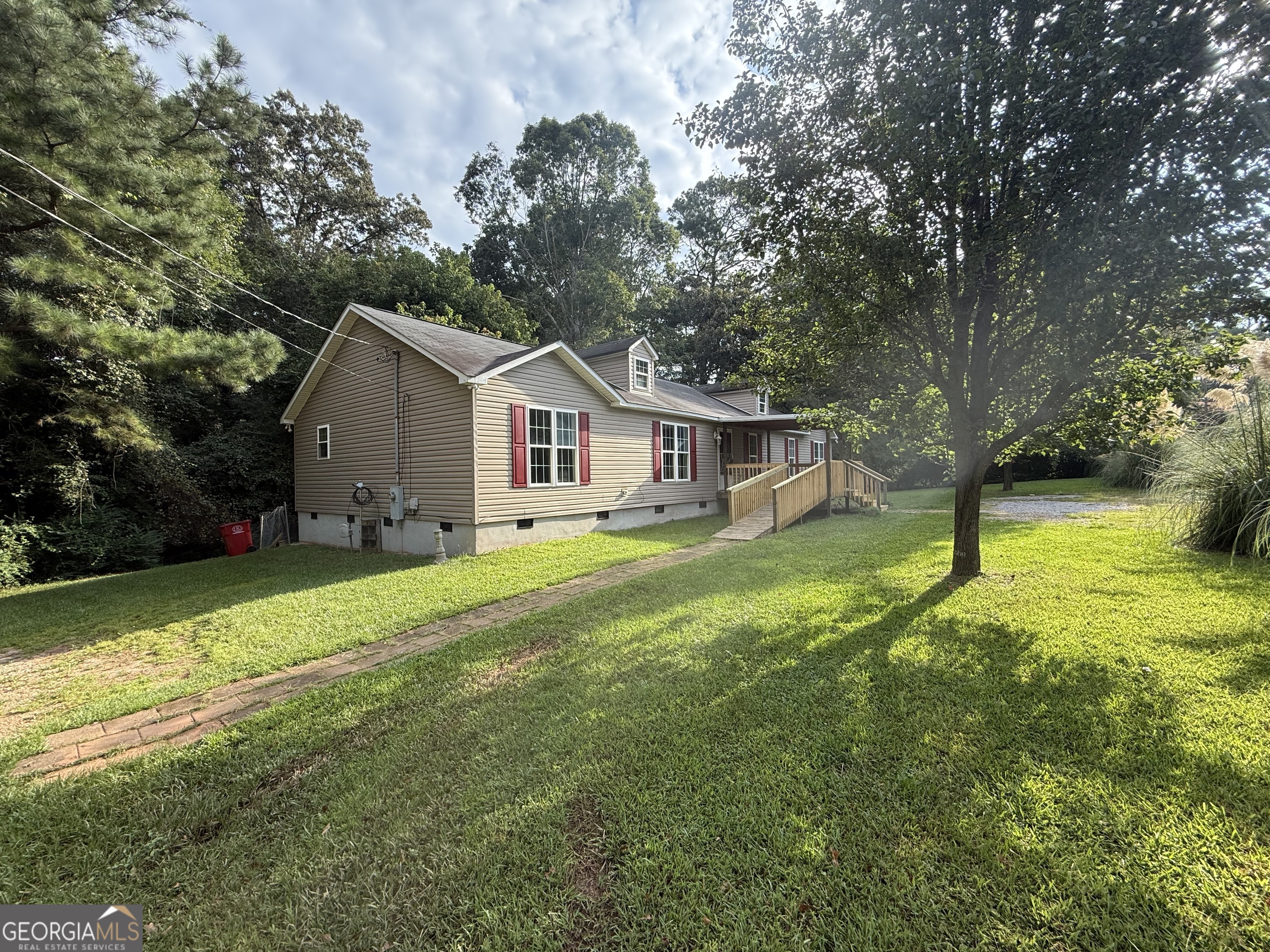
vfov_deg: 85.7
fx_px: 514
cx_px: 635
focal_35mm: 14
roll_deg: +0.6
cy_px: 476
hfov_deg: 102.1
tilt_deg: +0.2
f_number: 2.2
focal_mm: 2.22
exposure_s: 1/368
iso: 50
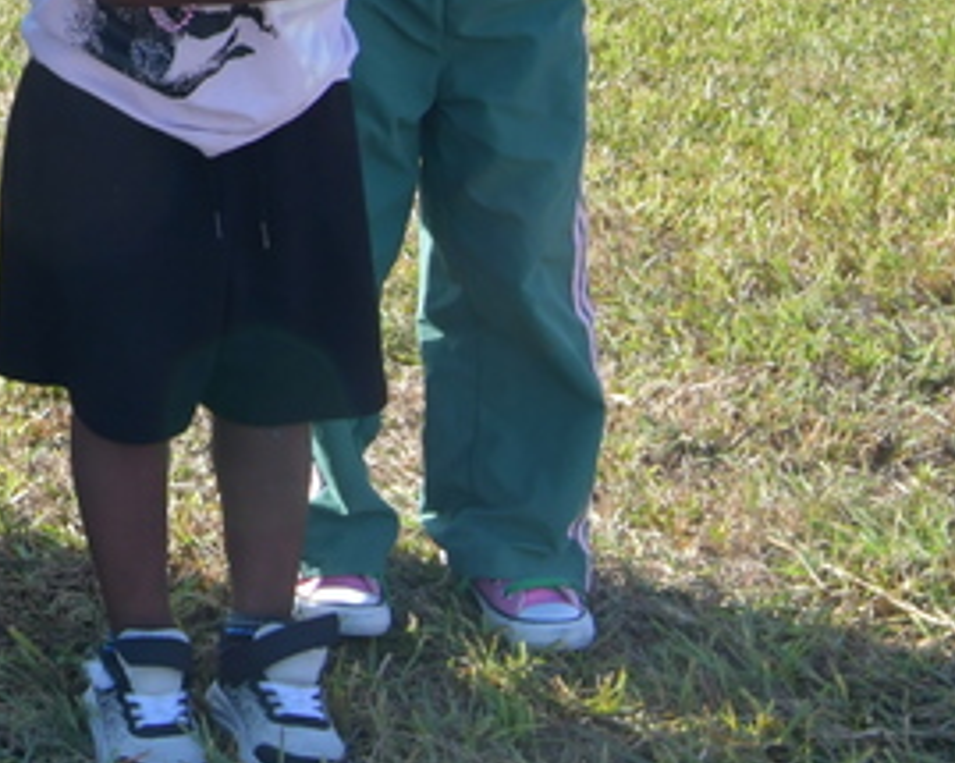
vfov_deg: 12.5
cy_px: -318
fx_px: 3334
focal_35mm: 118
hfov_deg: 14.2
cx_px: -824
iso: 320
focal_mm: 22
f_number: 11
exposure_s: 1/250
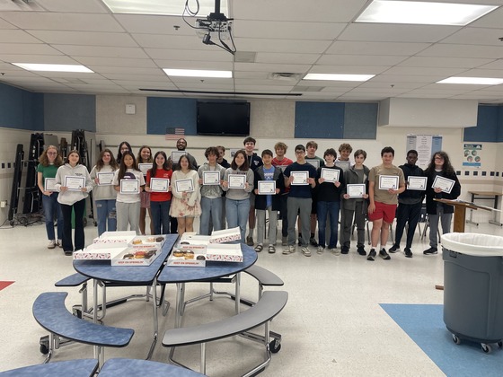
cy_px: 188
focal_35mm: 26
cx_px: 252
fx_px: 378
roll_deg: -1.3
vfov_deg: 53.1
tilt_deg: -4.6
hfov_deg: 67.3
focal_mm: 4.2
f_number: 1.6
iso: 100
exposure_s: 1/120
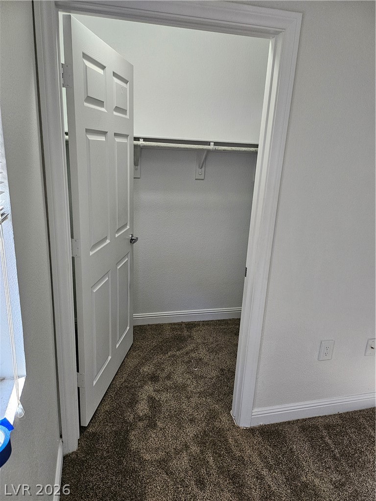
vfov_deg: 71.6
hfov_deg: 56.8
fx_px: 348
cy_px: 250
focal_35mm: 24
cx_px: 188
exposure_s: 1/120
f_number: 1.8
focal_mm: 5
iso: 400
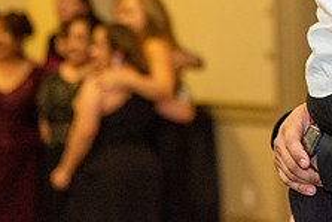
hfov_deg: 11.2
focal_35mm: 182
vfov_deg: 7.5
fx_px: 1679
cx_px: 347
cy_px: -59
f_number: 2.8
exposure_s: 1/160
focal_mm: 70
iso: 1600
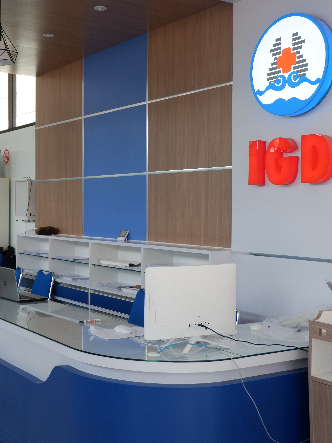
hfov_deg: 29.8
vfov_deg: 39.7
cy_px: 223
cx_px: 86
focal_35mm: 48
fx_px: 614
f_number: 4
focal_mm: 22.2
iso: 400
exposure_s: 1/170
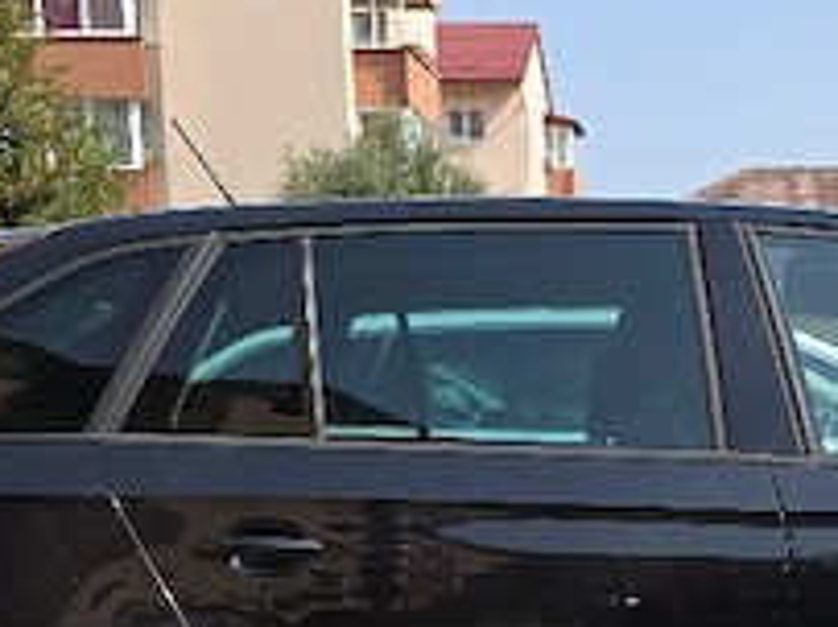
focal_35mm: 68
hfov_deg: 27.3
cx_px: 788
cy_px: 615
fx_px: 1645
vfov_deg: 20.9
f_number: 1.7
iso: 12
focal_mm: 6.3
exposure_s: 1/588
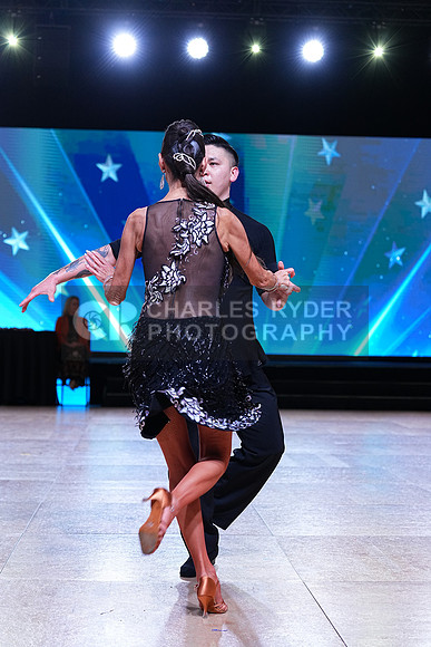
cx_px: 216
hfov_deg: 19.5
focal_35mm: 70
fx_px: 1256
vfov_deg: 28.8
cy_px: 324
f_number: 4
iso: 1000
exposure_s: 1/400
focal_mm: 70
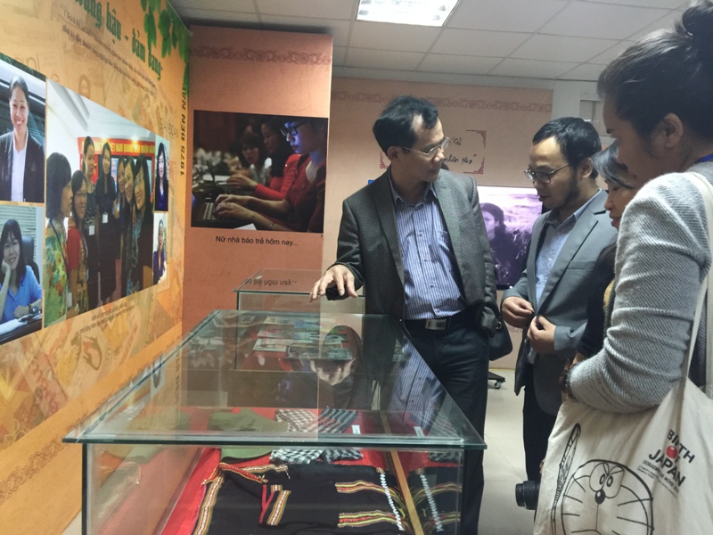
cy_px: 268
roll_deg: -4.8
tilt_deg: -4.1
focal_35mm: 29
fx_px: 597
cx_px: 356
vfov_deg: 48.2
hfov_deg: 61.7
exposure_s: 1/10
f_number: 2.2
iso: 100
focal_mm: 4.15
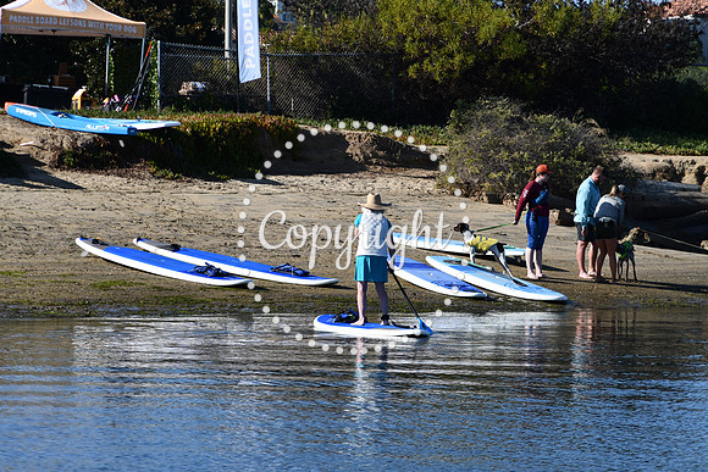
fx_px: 3973
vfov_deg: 6.8
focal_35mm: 202
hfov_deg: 10.2
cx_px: 354
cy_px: 236
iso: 200
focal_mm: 135
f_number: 6.3
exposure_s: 1/1250
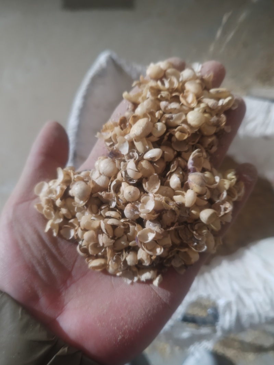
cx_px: 137
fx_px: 285
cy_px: 182
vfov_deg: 65.3
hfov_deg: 51.3
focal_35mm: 27
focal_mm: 6.12
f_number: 1.9
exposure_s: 1/33
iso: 2500
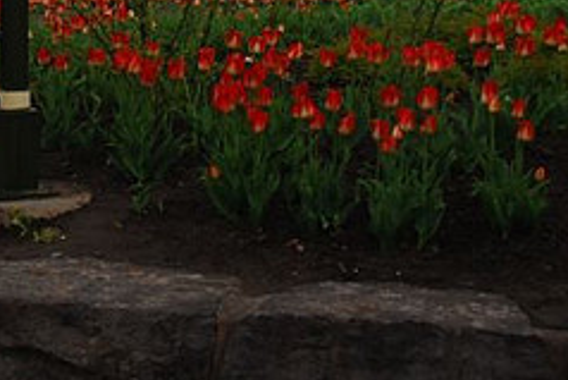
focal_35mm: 117
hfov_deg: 17.2
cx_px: 57
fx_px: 1847
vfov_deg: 11.5
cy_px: -54
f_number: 6.3
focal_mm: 32
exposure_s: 1/100
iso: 100
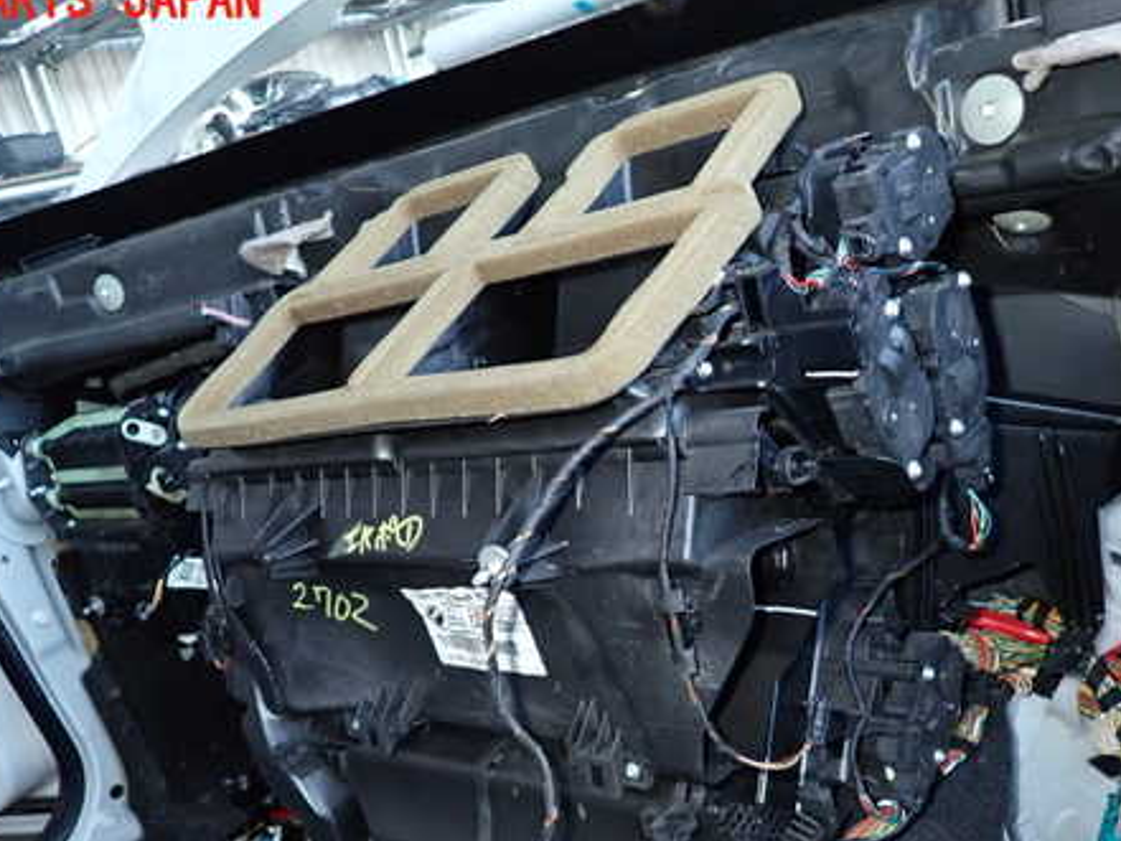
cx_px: 562
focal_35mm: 34
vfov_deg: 41.4
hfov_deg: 53.9
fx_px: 1101
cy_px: 541
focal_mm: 4.5
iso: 400
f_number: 2
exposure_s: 1/100
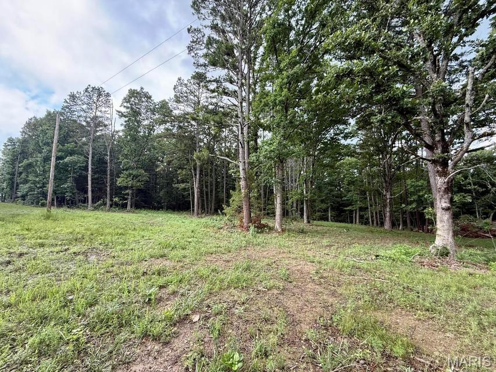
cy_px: 186
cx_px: 248
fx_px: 201
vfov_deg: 85.7
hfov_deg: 102.1
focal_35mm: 14
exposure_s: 1/189
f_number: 2.2
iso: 64
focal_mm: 2.22
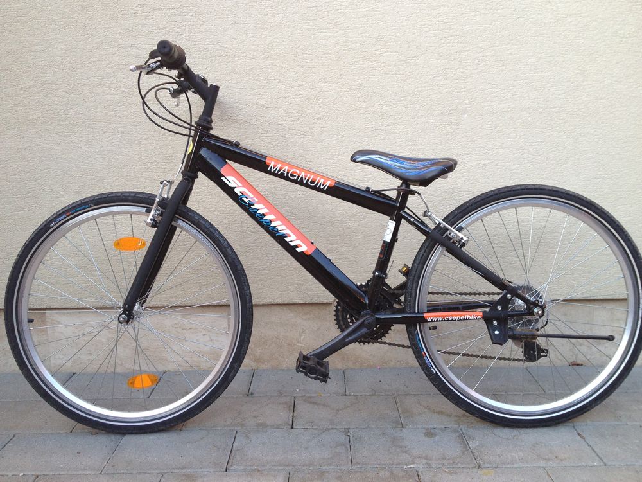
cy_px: 241
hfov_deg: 52.6
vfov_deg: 40.7
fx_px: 649
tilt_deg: -11.0
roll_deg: +0.8
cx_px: 321
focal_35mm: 35
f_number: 2.4
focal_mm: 4.28
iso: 50
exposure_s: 1/120
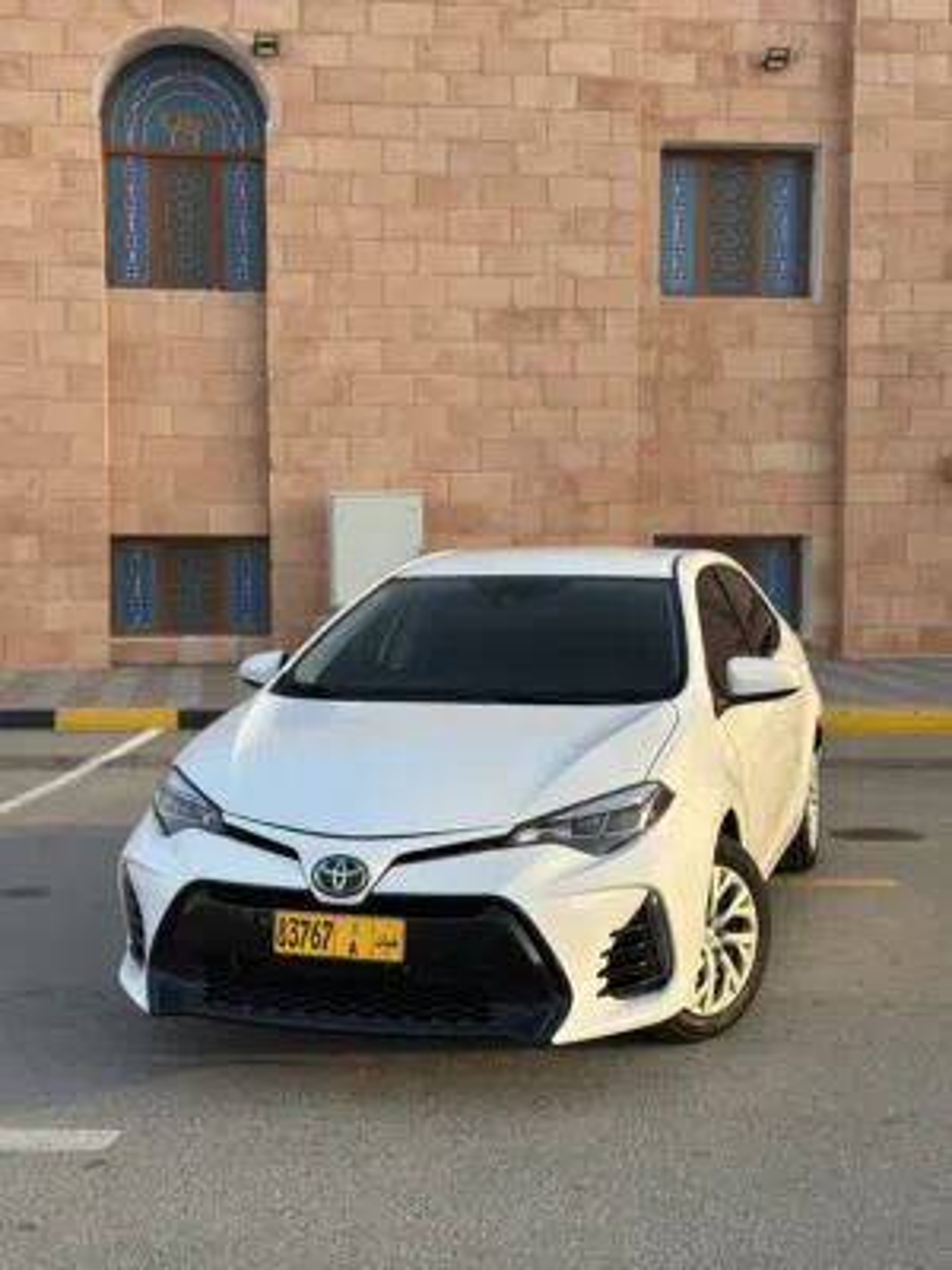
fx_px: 1760
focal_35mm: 48
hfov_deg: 30.3
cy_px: 635
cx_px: 476
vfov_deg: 39.7
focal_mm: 6.86
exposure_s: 1/1590
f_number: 1.78
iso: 80
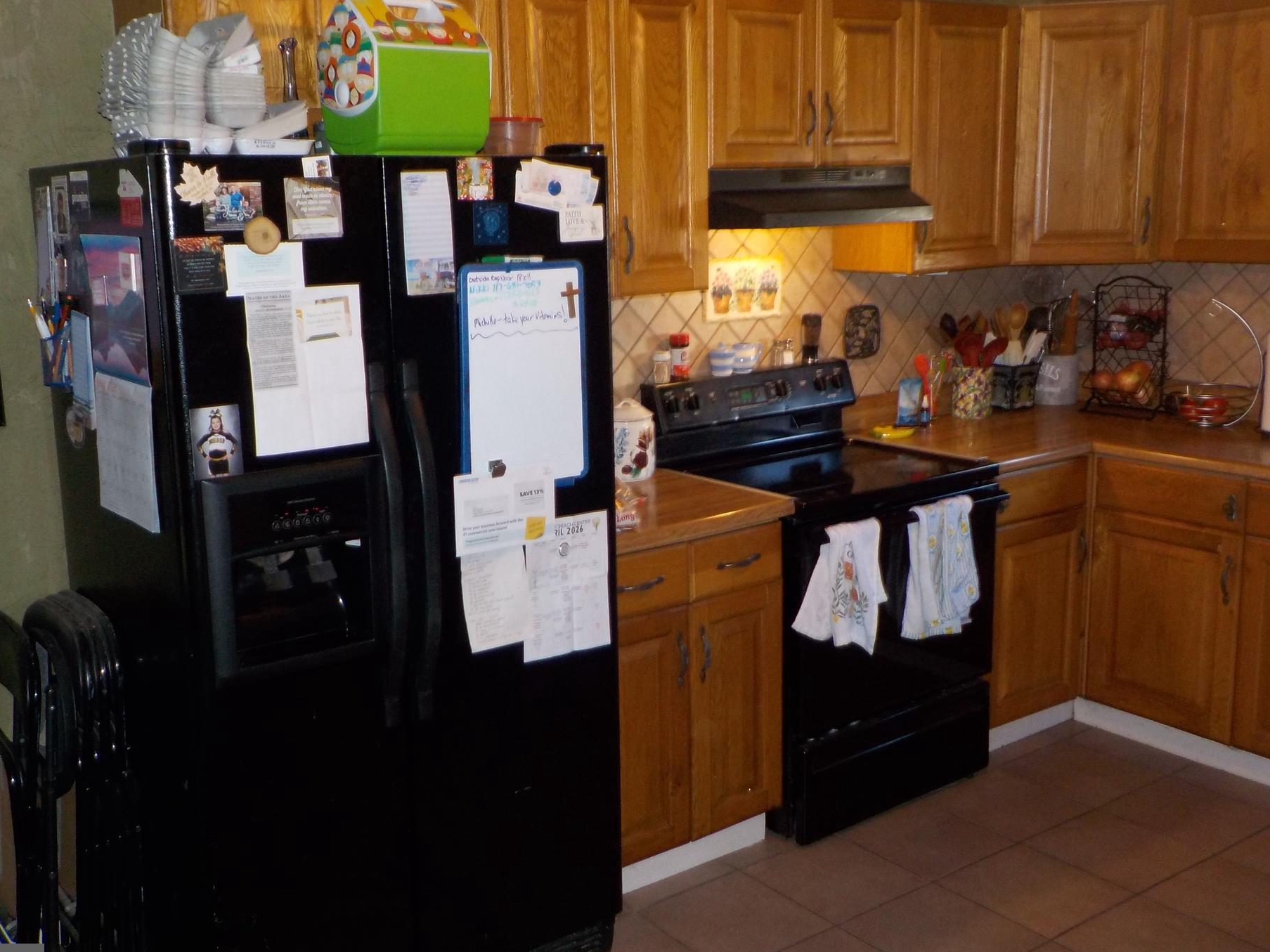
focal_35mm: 34
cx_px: 588
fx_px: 1247
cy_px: 462
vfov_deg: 41.8
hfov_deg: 53.9
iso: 200
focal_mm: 4.1
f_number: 3.3
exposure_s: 1/30
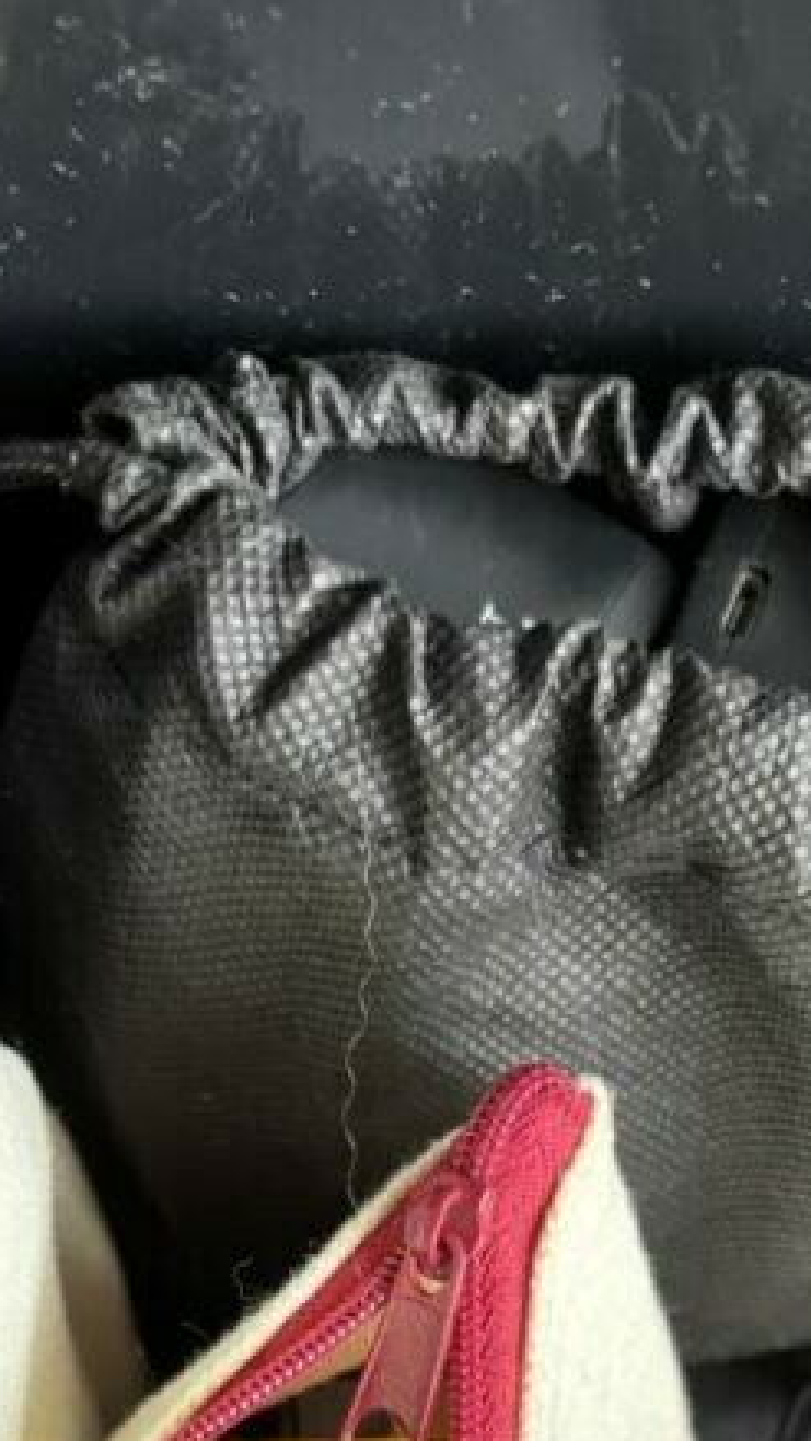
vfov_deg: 28.7
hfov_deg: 18.2
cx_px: 545
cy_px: 1615
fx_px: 2523
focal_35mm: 66
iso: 200
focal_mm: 5.96
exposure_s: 1/60
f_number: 1.6
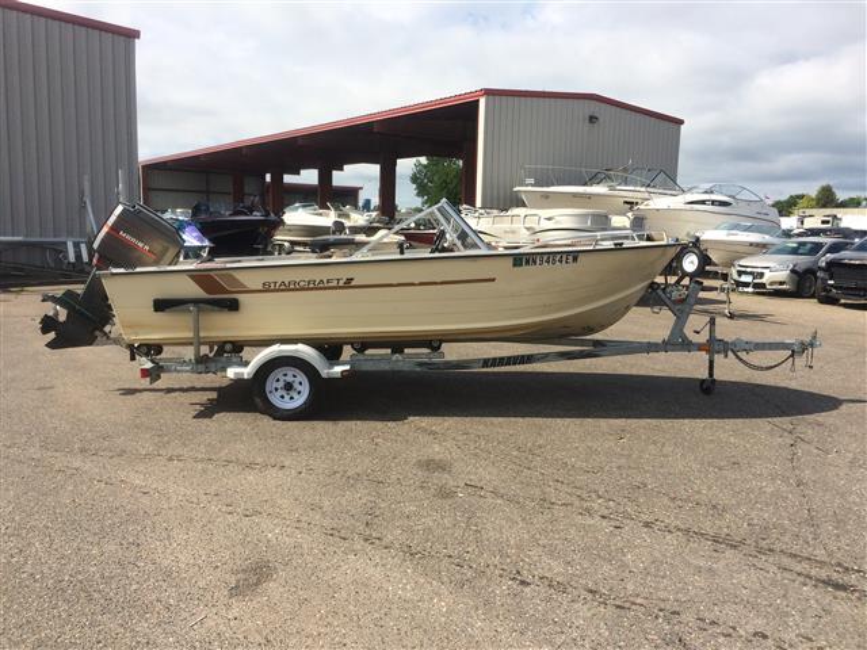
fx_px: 726
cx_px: 434
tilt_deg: -8.6
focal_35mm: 29
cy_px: 325
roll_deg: -0.4
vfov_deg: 48.2
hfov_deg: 61.7
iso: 32
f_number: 2.2
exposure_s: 1/2283
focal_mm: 4.15
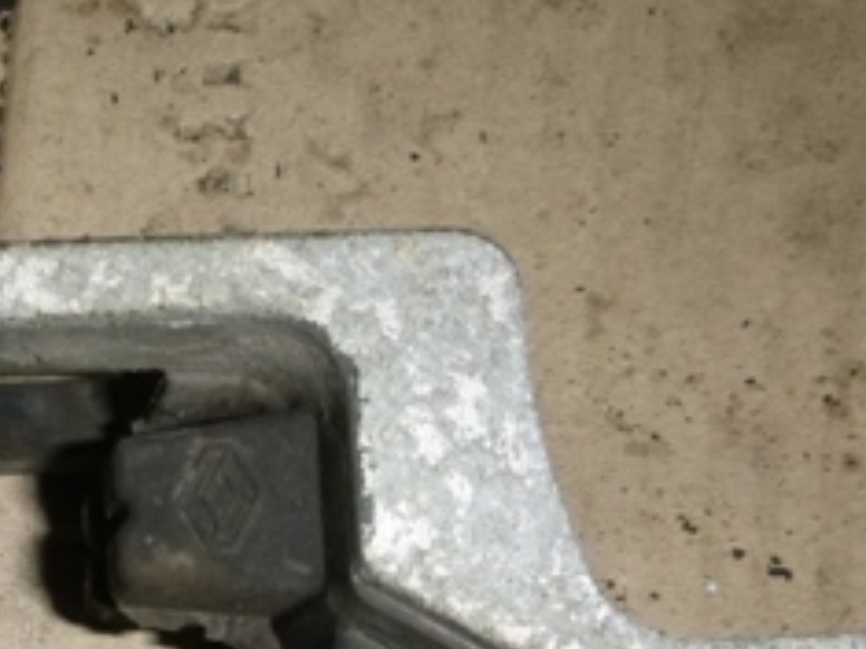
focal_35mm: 68
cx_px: -70
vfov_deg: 21.0
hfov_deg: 26.5
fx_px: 1700
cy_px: 620
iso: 200
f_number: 3.9
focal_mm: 4.5
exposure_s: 1/60
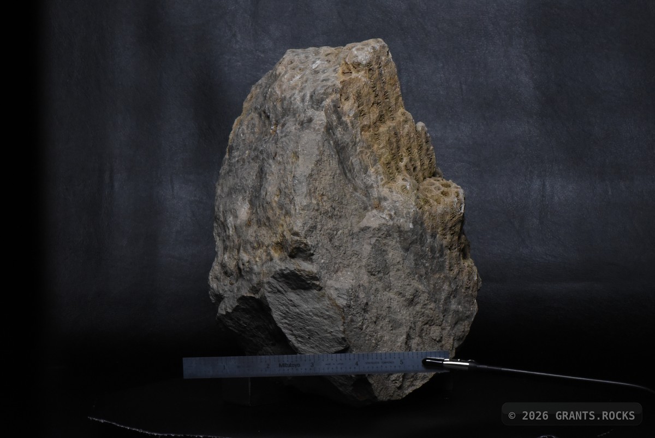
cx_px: 328
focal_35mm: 105
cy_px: 219
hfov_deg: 19.4
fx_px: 1911
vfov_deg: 13.1
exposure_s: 1/40
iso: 5000
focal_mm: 105
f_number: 20
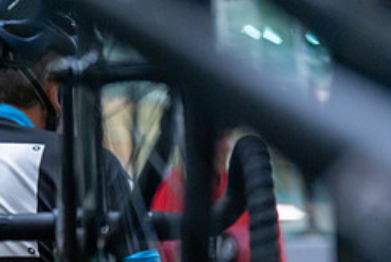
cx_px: 5
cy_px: 193
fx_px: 1957
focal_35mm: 180
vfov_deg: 7.6
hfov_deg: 11.3
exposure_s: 1/1000
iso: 6400
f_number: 3.2
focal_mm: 77
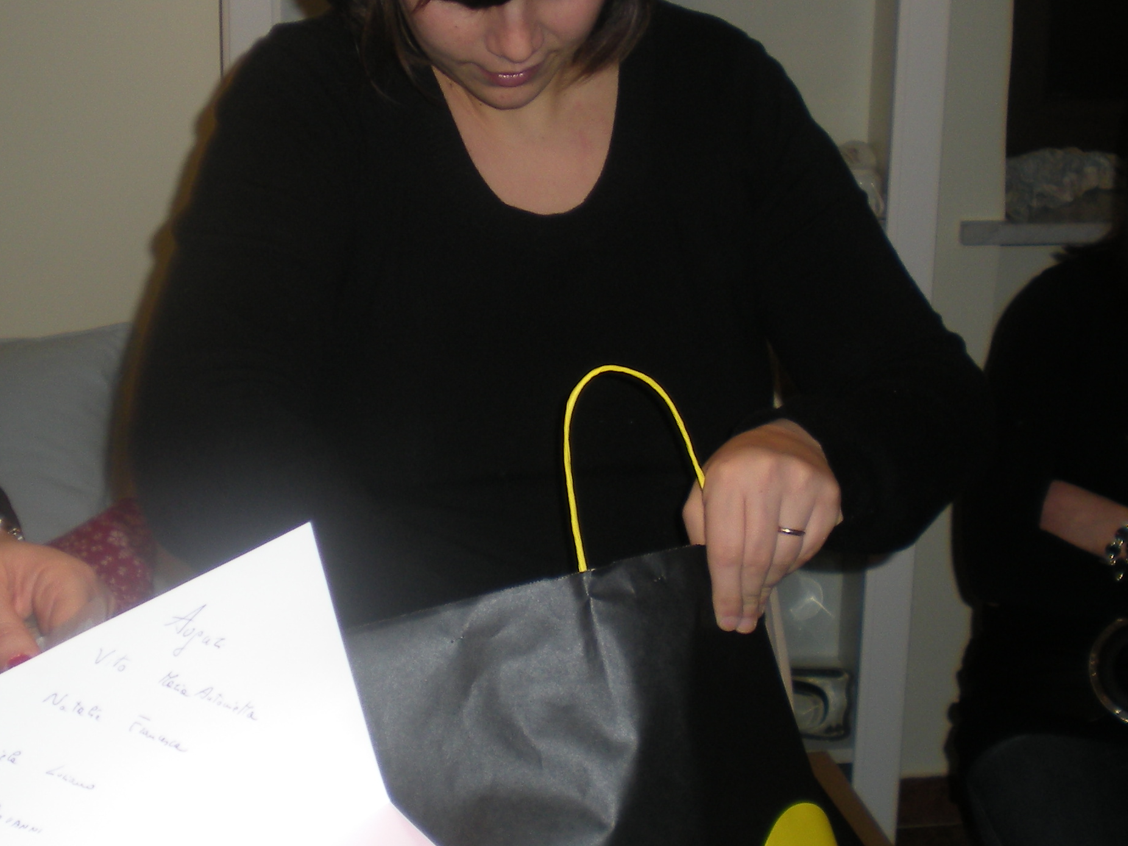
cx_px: 567
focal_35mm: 67
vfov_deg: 21.8
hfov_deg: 29.0
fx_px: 2183
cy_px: 230
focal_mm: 6.3
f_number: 3.1
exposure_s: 1/60
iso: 64
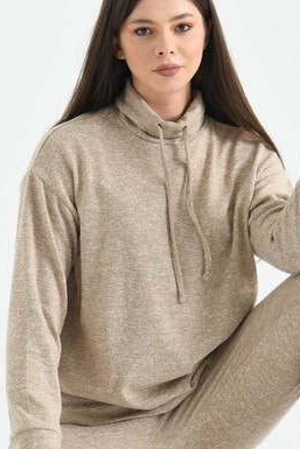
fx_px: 3159
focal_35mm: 253
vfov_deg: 8.1
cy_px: 260
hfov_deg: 5.4
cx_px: 149
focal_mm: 130
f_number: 5.6
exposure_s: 1/125
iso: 100
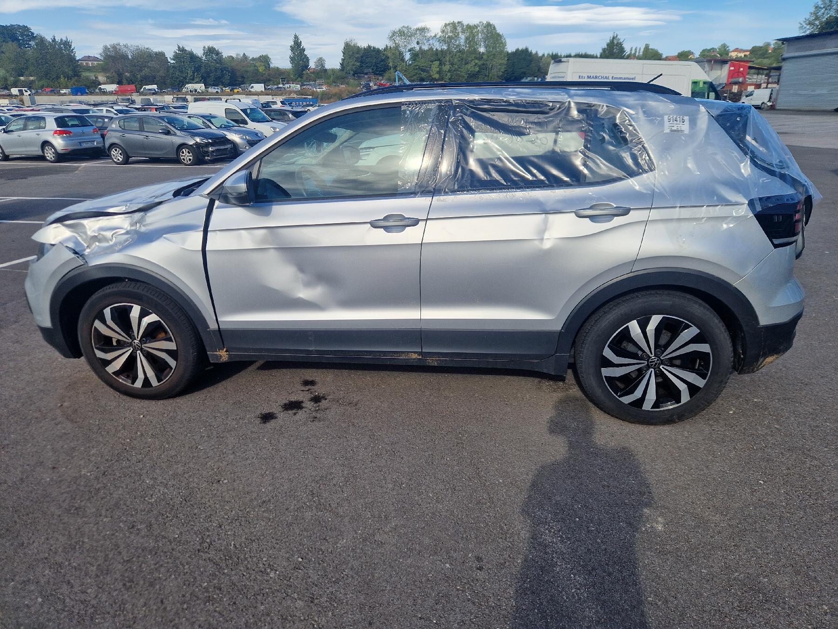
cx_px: 419
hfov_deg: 73.9
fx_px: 557
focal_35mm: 23
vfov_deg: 58.9
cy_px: 314
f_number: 1.8
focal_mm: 5.4
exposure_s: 1/1000
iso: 50
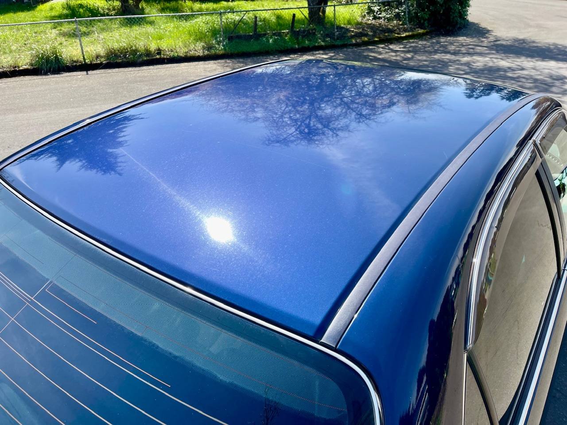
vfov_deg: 54.9
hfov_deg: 69.4
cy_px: 212
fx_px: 409
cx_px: 284
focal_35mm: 25
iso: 32
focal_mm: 5.1
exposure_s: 1/1238
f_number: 1.6
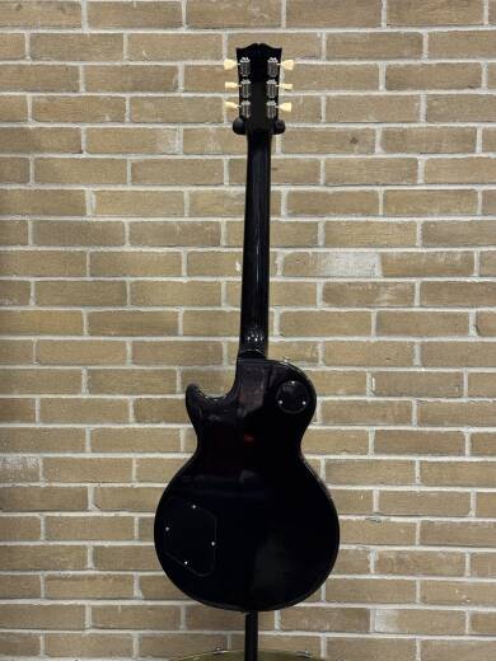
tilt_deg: -4.5
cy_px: 330
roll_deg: +0.4
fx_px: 917
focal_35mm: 48
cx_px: 248
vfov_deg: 39.7
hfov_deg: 30.3
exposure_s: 1/40
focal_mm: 6.76
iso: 250
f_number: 1.78
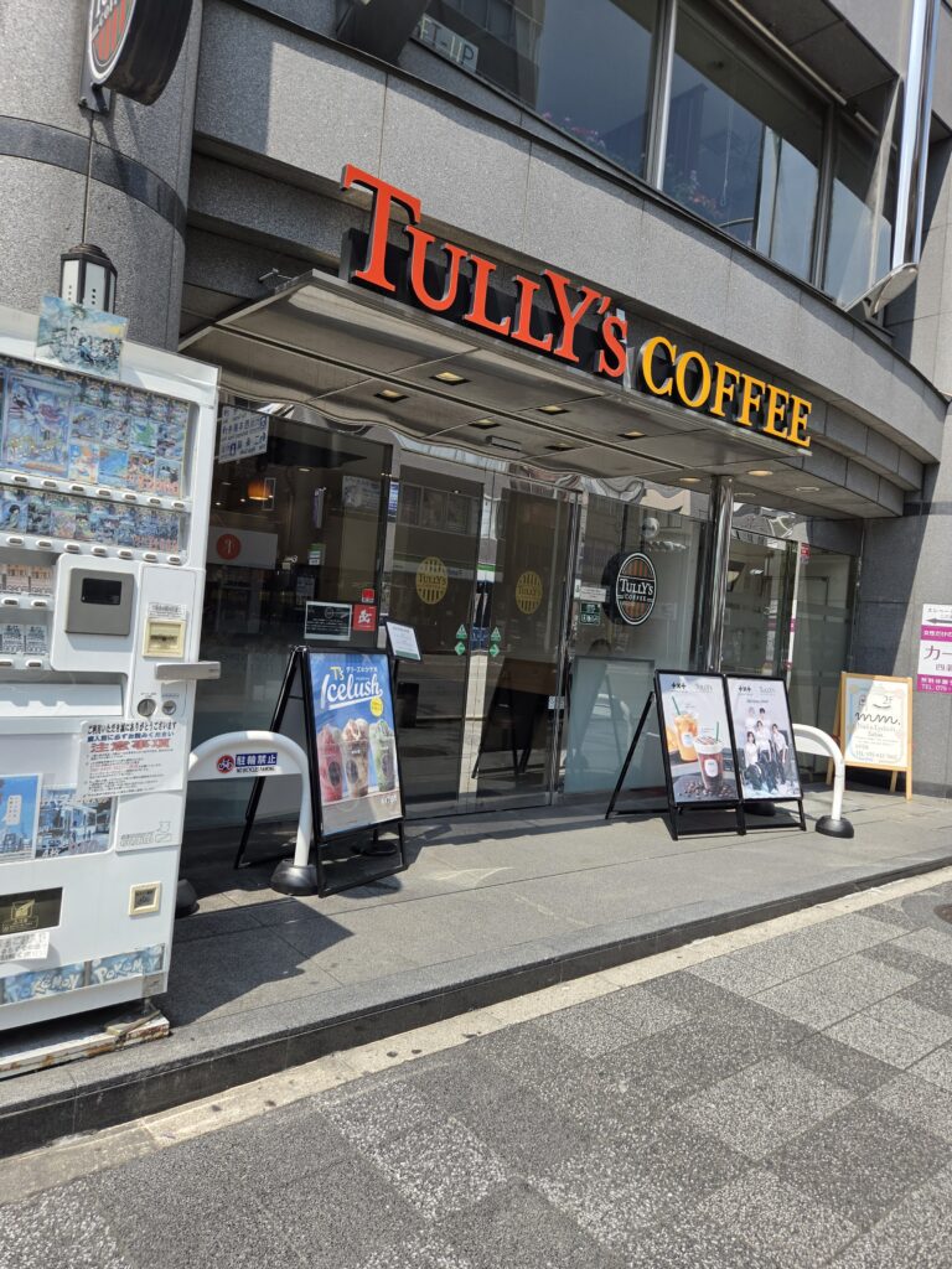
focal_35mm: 23
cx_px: 476
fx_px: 843
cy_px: 634
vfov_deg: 73.9
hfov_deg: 58.9
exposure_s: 1/2600
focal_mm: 5.4
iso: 80
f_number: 1.8
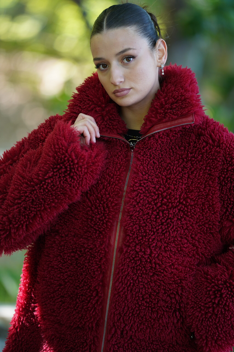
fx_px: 1950
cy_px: 176
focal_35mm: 200
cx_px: 117
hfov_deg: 6.9
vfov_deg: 10.3
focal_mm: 200
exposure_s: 1/320
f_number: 2.8
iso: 500
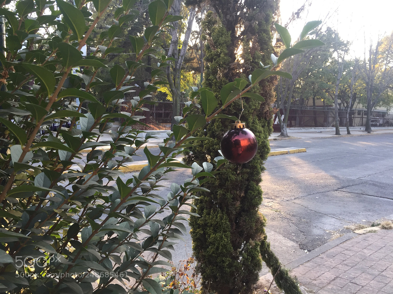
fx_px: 329
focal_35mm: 29
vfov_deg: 48.2
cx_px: 196
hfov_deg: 61.7
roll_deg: -2.3
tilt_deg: -3.2
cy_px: 147
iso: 50
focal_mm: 4.15
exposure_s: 1/120
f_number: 2.2
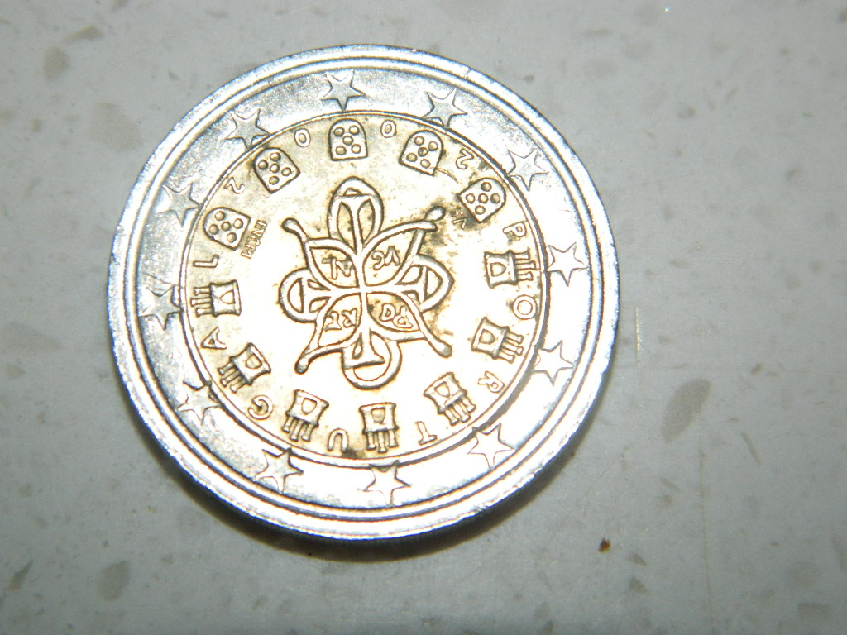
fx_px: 2520
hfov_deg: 19.1
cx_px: 424
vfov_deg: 14.4
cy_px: 318
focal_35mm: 103
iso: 200
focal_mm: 18.6
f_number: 12.6
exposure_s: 1/60
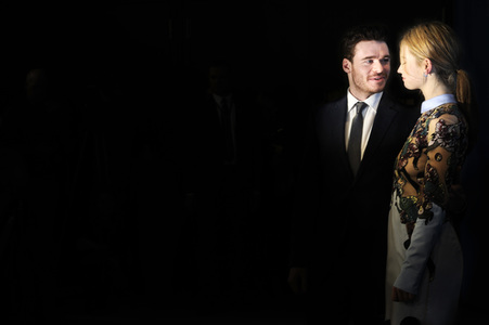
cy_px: 162
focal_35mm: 78
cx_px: 244
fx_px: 1059
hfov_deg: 26.0
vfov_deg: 17.5
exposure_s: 1/200
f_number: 7.1
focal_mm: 78
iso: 200
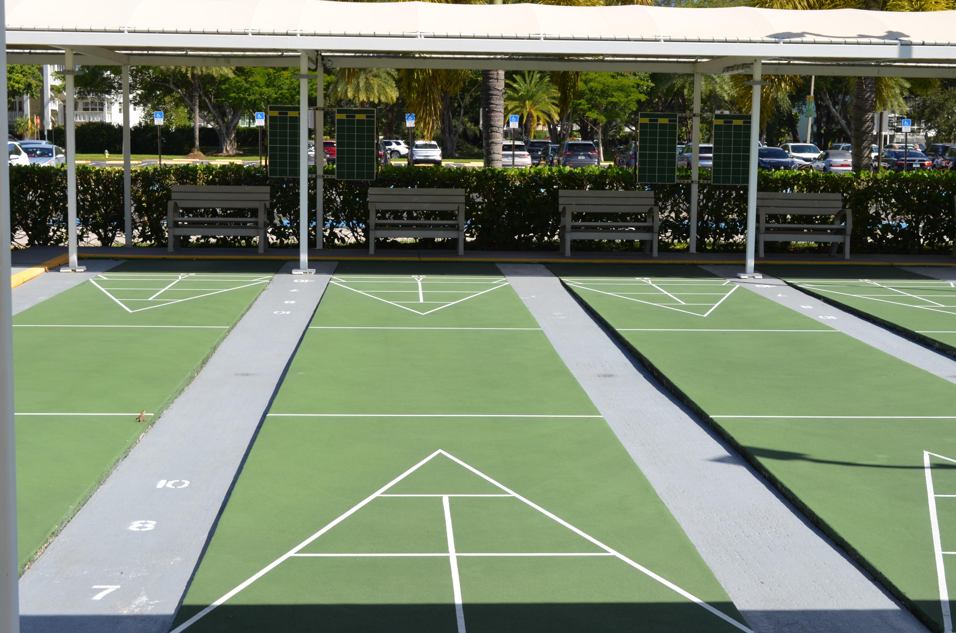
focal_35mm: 54
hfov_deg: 36.9
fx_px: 1431
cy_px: 316
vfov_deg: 24.9
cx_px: 478
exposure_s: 1/200
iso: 100
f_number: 8
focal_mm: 36
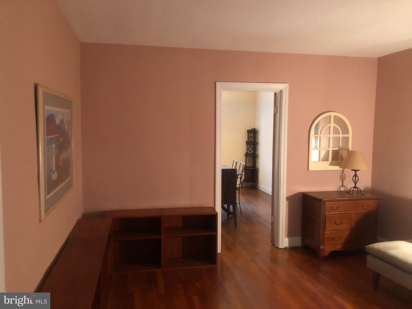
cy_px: 154
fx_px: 333
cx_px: 206
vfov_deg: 49.7
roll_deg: -0.4
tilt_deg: -5.7
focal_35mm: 28
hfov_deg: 63.4
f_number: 1.8
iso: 100
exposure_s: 1/4
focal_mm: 4
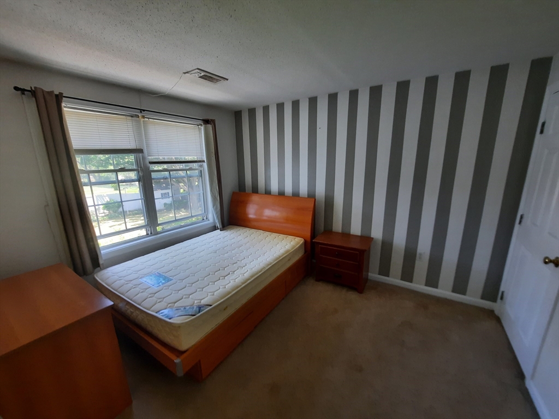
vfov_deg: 89.9
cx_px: 280
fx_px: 210
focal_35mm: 13
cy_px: 210
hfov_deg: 106.2
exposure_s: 1/40
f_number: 2.2
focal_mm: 1.74
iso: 125
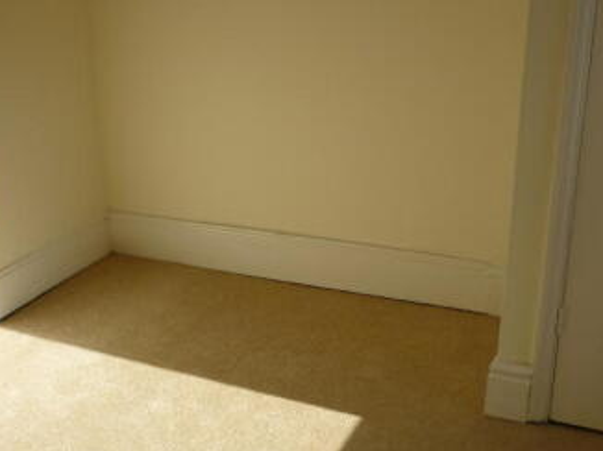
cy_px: 313
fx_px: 1027
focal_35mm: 59
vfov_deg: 24.6
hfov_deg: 32.7
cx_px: 317
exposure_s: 1/640
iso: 80
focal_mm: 5.5
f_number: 2.8
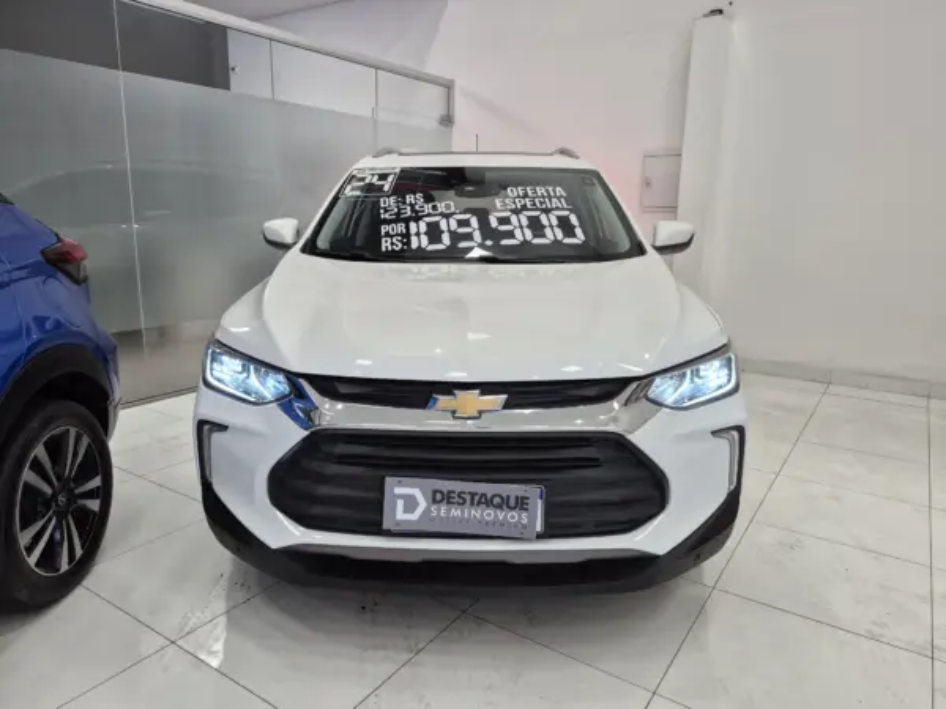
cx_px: 473
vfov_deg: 58.9
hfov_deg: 73.9
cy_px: 354
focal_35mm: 23
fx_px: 629
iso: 125
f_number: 1.8
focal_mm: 5.4
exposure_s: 1/120
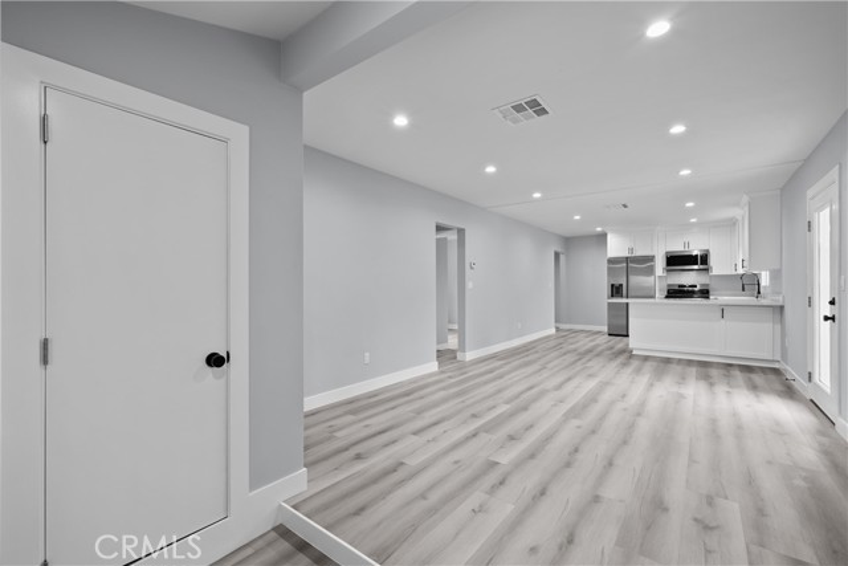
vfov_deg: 77.4
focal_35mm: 15
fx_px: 353
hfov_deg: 100.4
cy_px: 283
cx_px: 424
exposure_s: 1/2
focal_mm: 15
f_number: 9
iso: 250
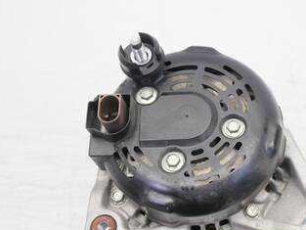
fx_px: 433
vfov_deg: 29.5
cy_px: 152
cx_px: 220
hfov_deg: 38.1
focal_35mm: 49
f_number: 4
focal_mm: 16
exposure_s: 1/60
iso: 200
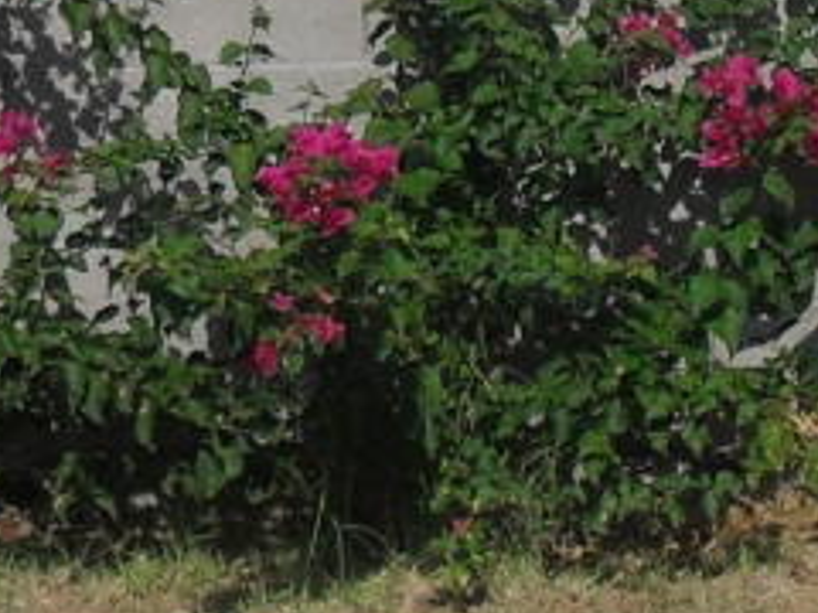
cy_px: -106
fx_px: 4703
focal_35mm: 199
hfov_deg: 9.9
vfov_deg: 7.4
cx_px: 694
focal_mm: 6.2
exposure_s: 1/250
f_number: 8.9
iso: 100
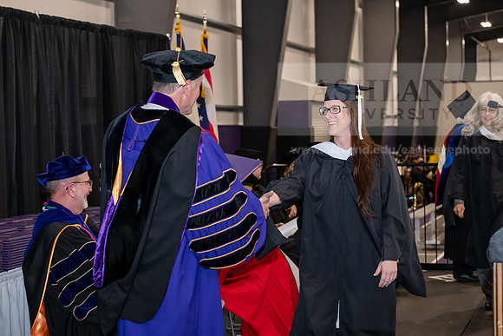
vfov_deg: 19.5
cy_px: 168
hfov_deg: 28.8
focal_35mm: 70
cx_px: 252
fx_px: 978
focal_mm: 70
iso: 2500
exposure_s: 1/200
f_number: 5
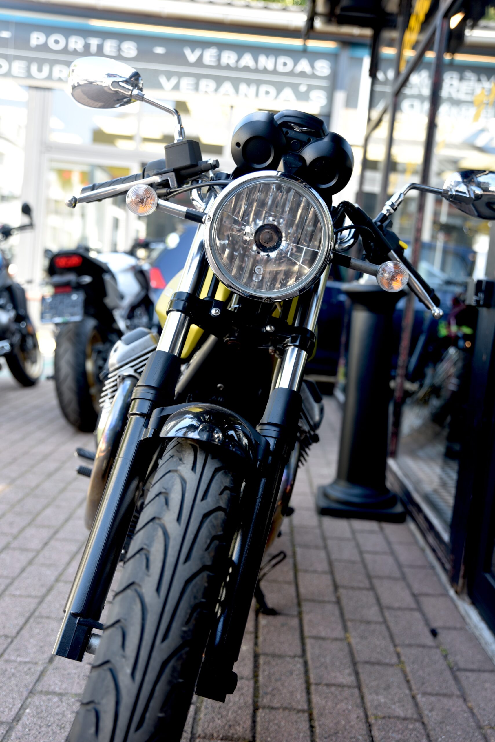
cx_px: 248
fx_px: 783
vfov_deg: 50.7
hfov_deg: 35.1
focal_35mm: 38
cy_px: 371
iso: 100
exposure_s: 1/60
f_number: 3.2
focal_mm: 38
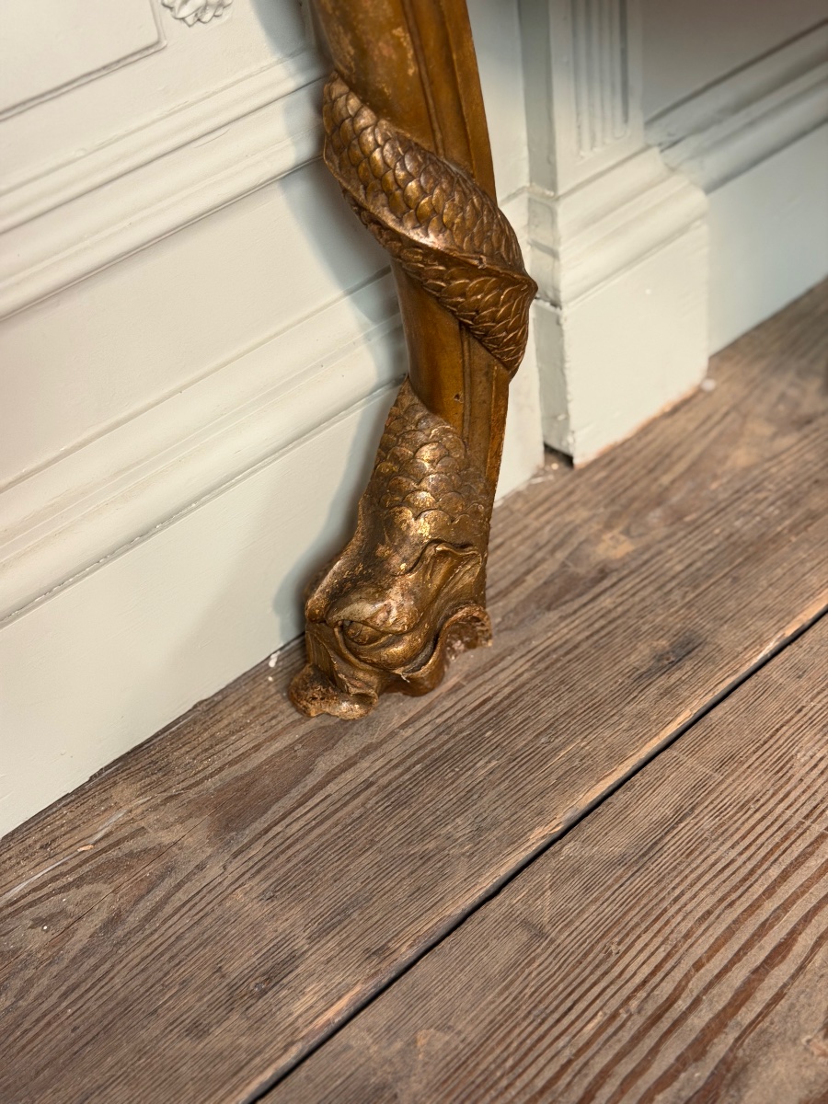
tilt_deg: -40.9
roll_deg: +11.3
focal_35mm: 48
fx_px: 1531
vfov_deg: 39.7
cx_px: 414
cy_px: 552
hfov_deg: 30.3
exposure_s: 1/50
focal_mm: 6.76
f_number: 1.78
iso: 250
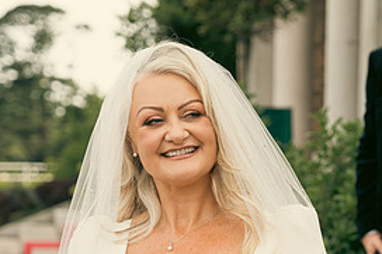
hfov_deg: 14.2
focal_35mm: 143
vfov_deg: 9.6
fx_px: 1516
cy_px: 183
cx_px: 367
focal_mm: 67
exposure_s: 1/400
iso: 125
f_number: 3.5
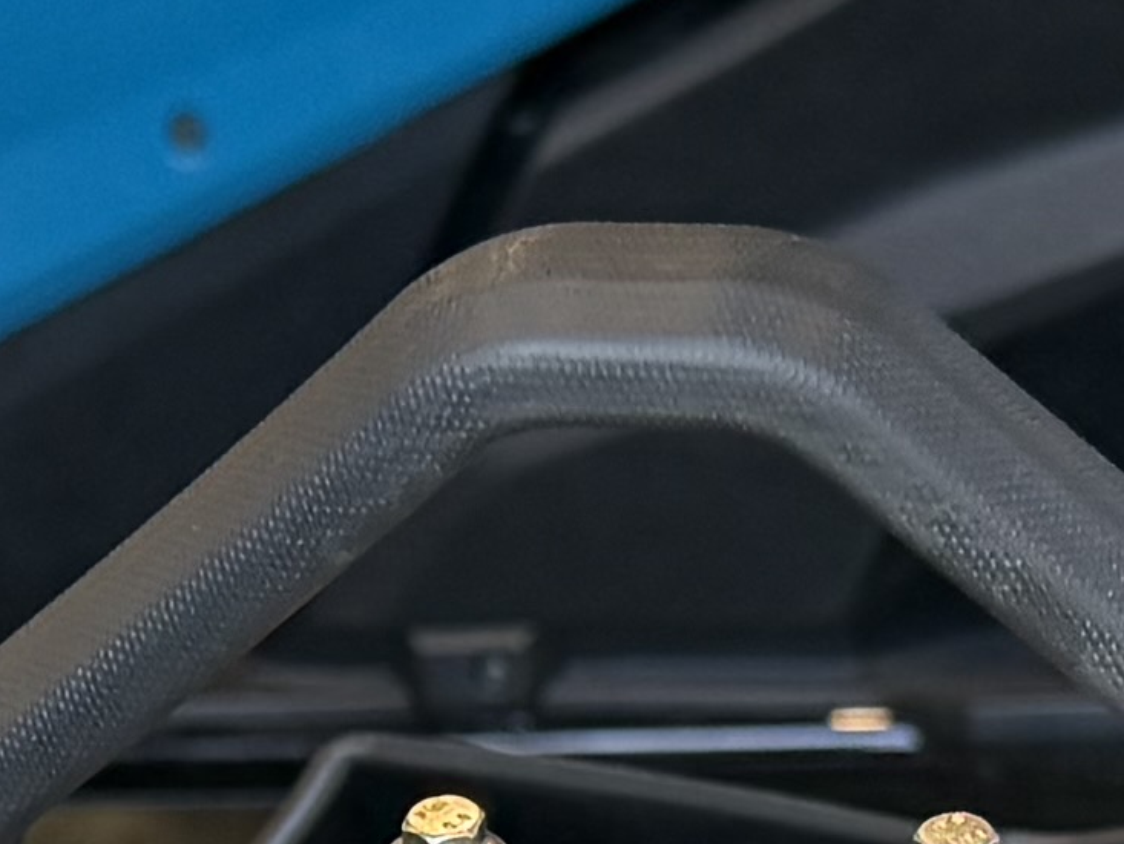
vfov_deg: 7.4
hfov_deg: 10.6
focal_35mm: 187
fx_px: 6073
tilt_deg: -27.5
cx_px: 647
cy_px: 2072
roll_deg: +1.5
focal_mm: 6.76
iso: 160
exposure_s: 1/243
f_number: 1.78
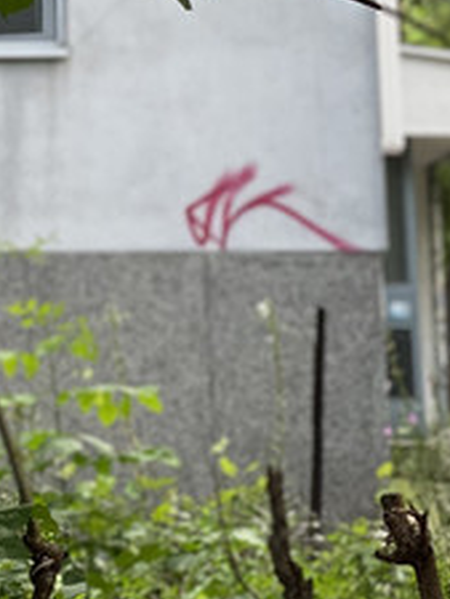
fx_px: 2563
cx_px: -99
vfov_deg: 13.0
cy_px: -125
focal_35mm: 148
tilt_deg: +11.6
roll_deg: -0.3
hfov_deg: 9.9
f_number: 2
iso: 80
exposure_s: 1/122
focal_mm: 6
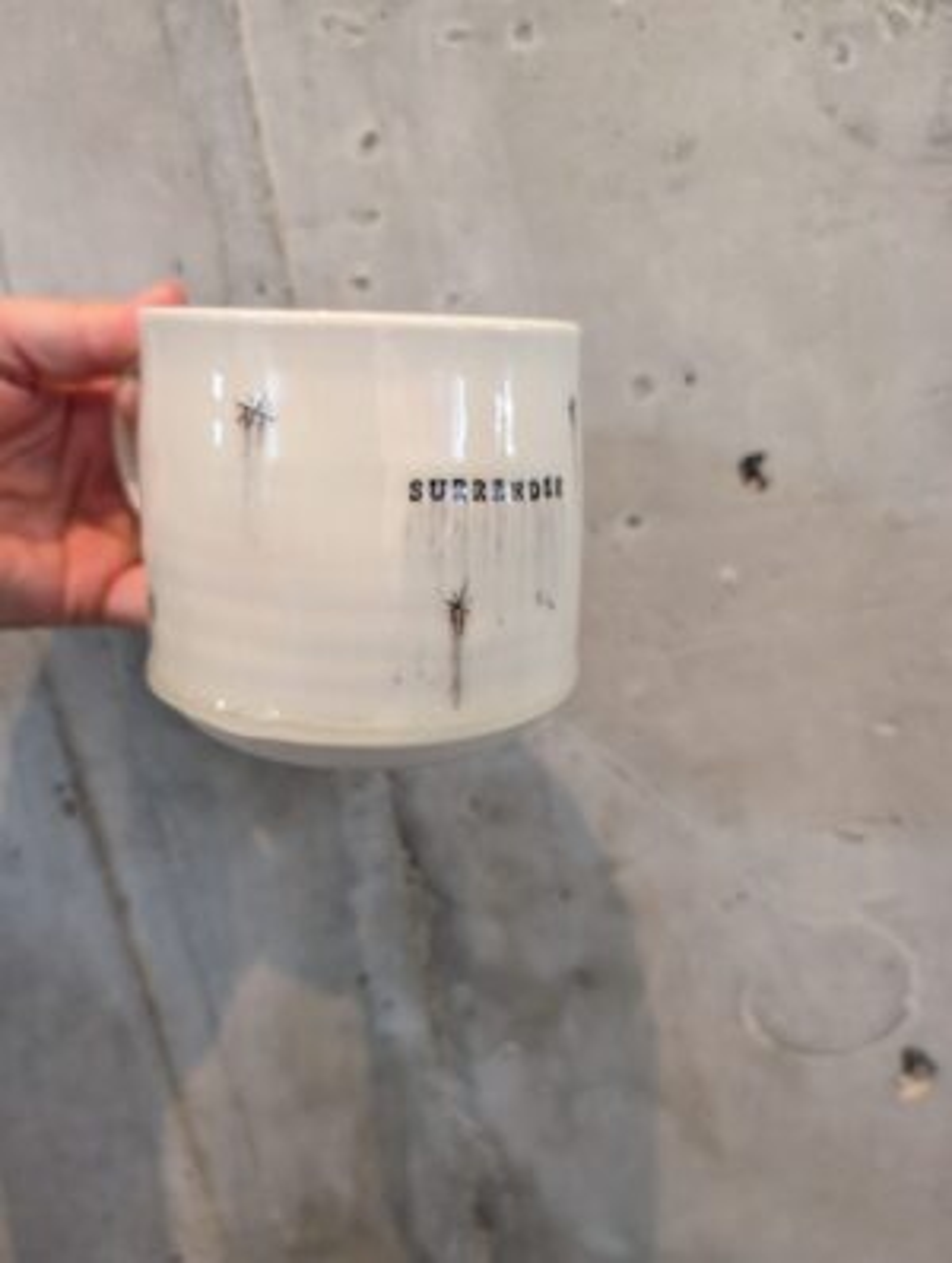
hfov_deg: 57.0
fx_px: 877
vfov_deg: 71.5
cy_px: 632
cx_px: 476
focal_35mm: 24
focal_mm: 6.9
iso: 395
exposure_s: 1/120
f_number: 1.68
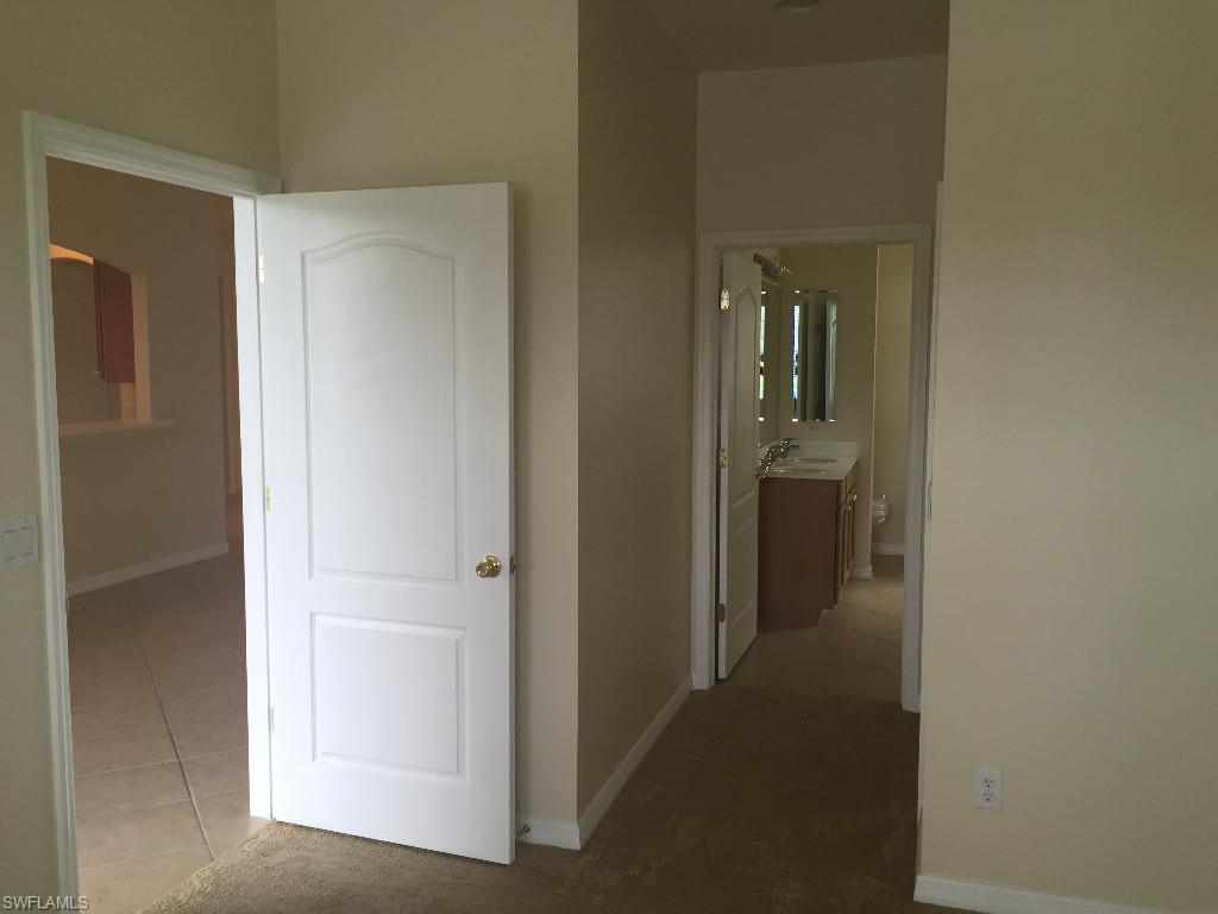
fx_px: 1020
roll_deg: -1.4
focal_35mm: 29
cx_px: 609
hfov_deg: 61.7
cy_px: 457
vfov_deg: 48.2
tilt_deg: -4.8
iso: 32
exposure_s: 1/40
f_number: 2.2
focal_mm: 4.15
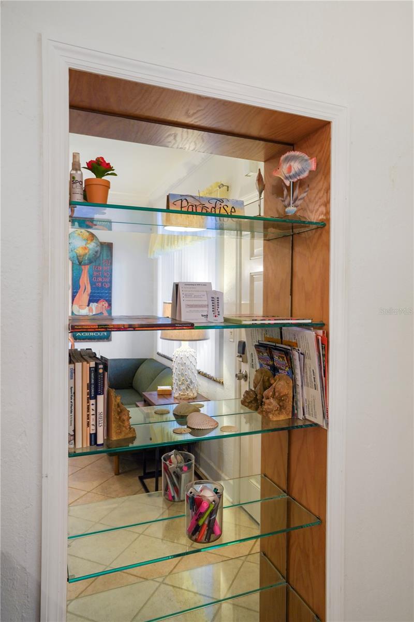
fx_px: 414
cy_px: 311
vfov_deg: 73.7
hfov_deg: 53.1
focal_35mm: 24
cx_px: 207
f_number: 9
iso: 320
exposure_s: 1/6
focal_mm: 24
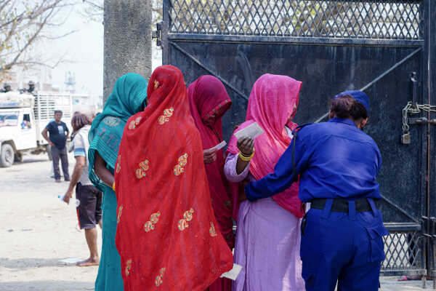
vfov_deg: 27.0
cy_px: 146
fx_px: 606
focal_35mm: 50
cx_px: 218
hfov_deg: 39.6
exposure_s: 1/125
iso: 100
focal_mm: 50
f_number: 5
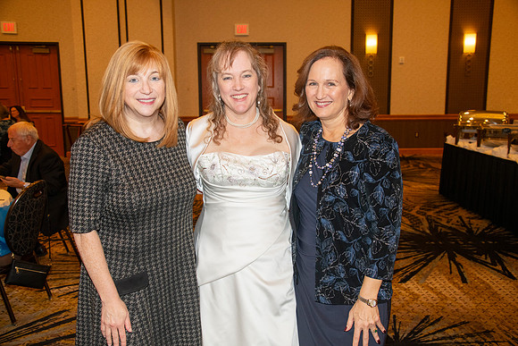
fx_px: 547
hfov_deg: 50.7
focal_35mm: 38
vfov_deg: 35.1
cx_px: 259
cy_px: 173
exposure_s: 1/60
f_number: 5.6
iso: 2000
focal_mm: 38
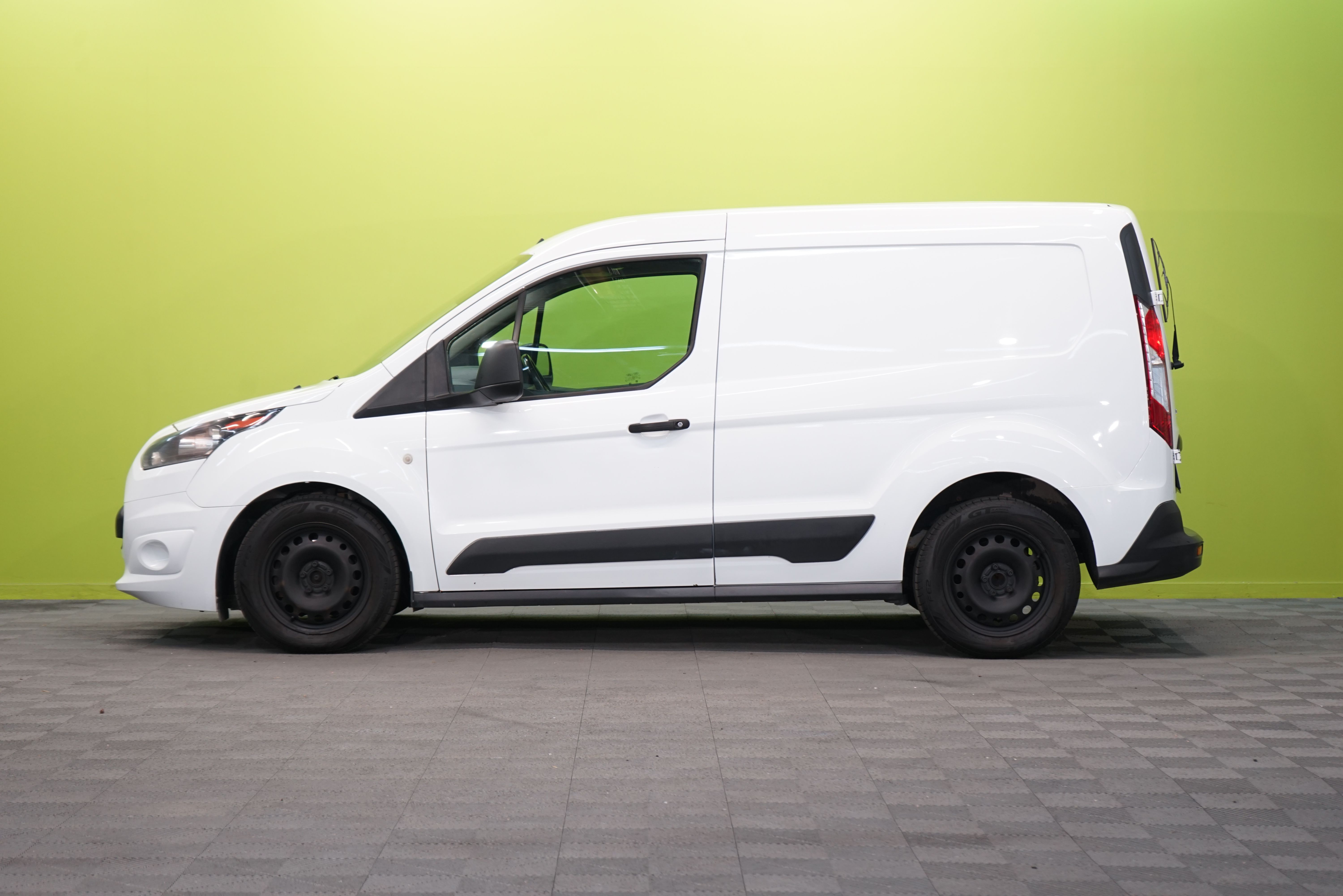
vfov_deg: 19.5
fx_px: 2611
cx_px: 672
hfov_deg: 28.8
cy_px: 448
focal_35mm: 70
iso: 500
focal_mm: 70
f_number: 5.6
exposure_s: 1/30
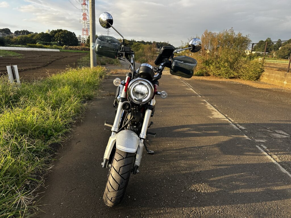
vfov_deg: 56.8
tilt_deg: -15.4
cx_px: 146
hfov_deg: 71.6
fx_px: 202
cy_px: 109
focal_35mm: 24
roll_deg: -0.5
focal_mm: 6.86
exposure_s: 1/745
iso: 80
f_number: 1.78
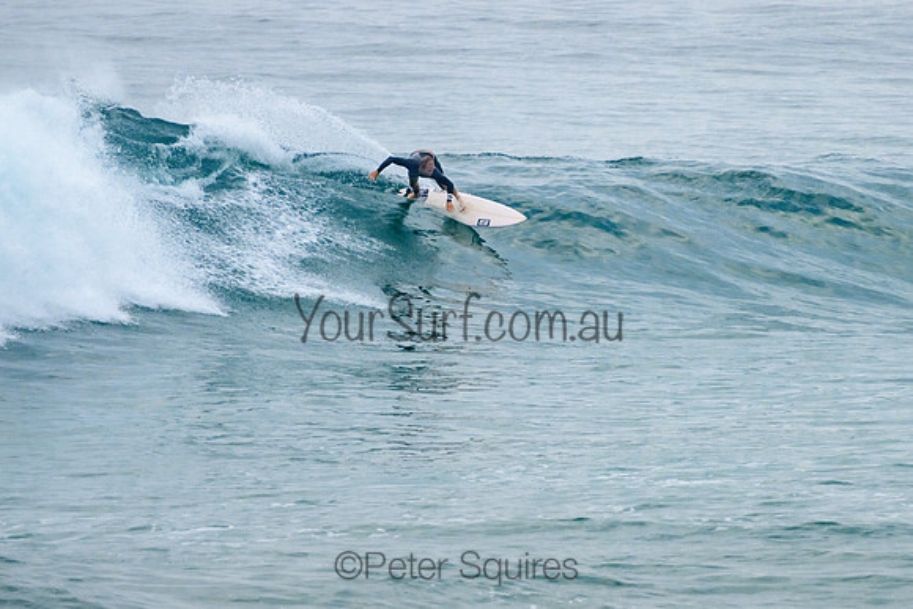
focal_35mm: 549
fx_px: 13937
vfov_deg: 2.5
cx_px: 627
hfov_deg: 3.8
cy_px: 228
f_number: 5.6
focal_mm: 400
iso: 500
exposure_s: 1/1250
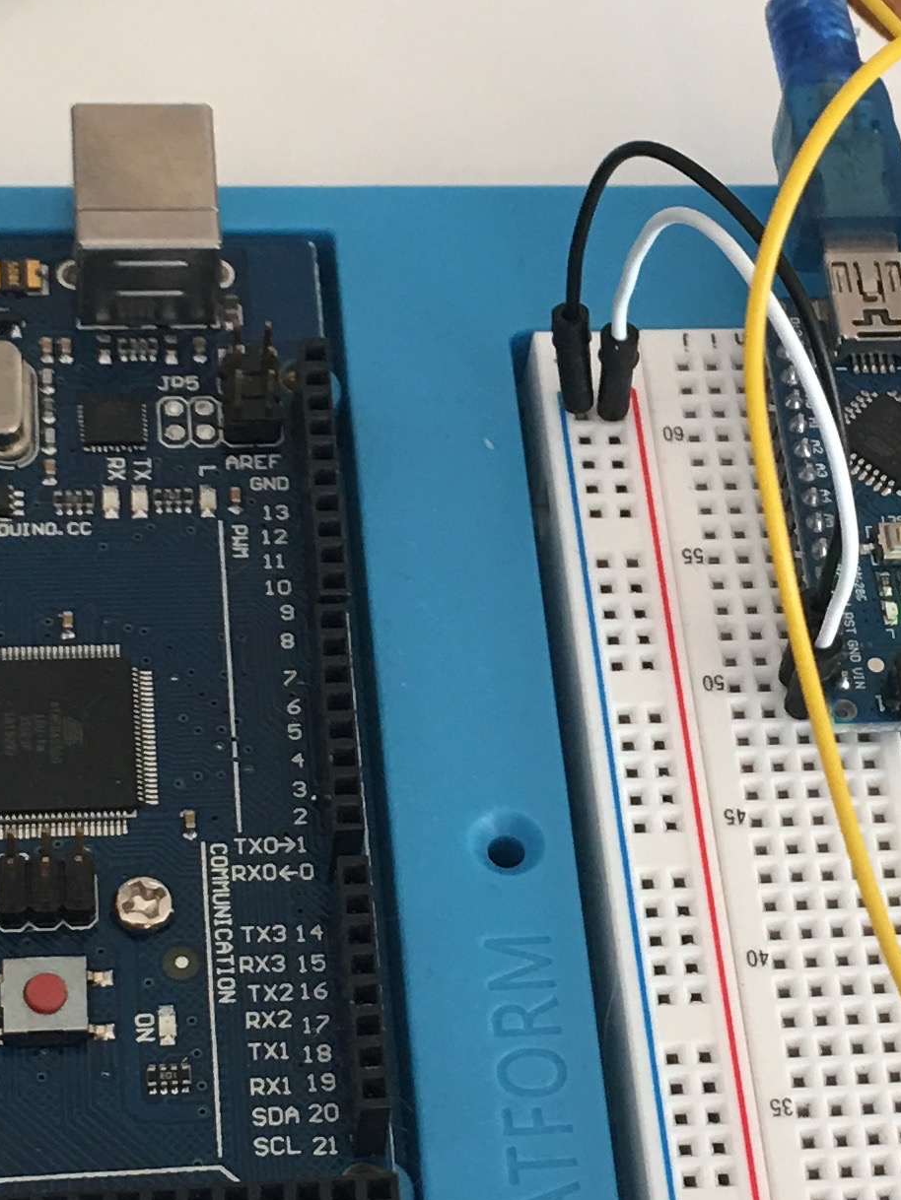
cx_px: 659
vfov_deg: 20.4
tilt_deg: -54.9
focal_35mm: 96
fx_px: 3330
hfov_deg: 15.3
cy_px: 630
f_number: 2.2
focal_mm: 4.15
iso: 25
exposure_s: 1/15
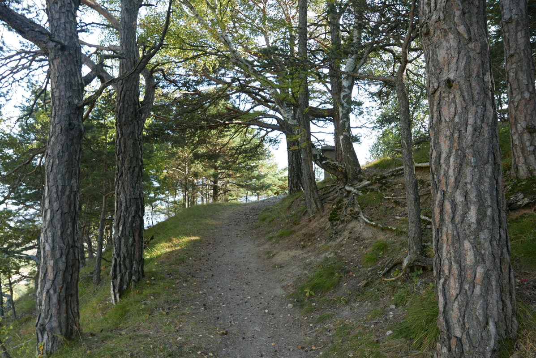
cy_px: 179
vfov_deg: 53.2
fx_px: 358
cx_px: 268
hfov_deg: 73.7
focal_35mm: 24
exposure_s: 1/125
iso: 200
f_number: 3.5
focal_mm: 10.9
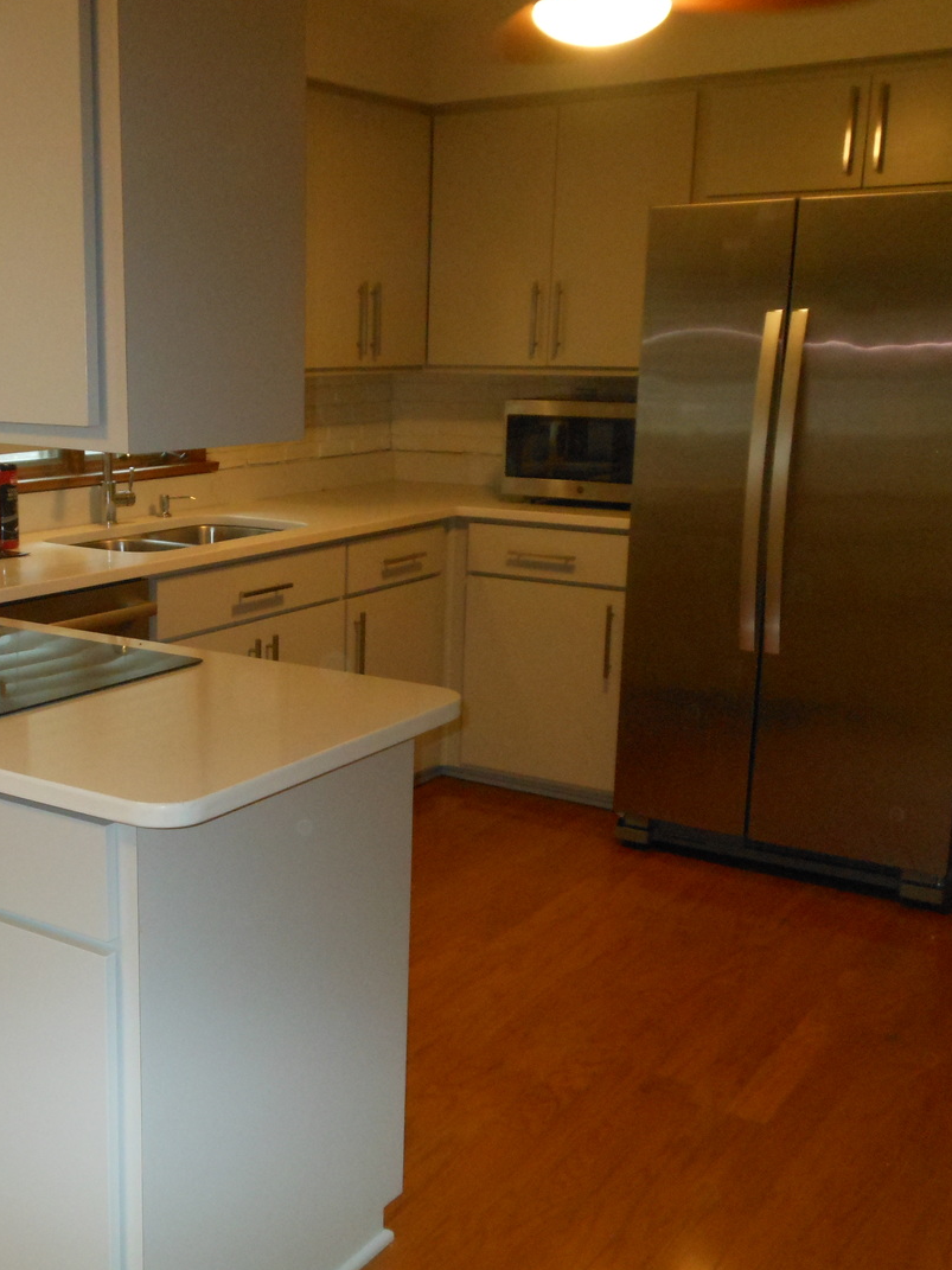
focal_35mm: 39
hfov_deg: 36.1
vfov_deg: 47.9
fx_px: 1430
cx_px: 255
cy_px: 632
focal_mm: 5.2
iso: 400
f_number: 3.3
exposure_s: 1/25
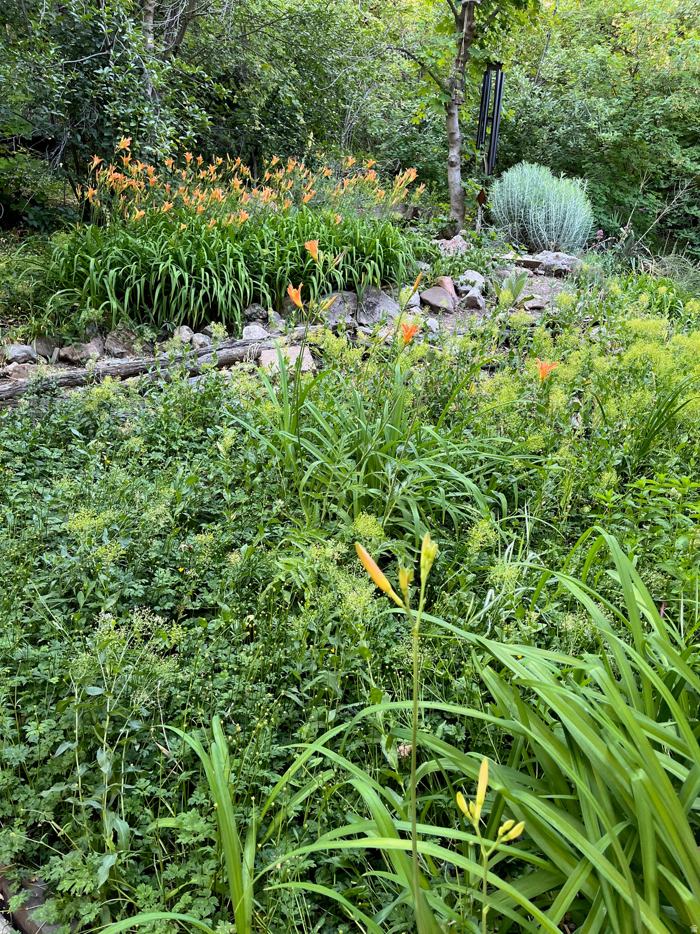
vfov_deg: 67.3
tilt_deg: -8.4
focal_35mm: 26
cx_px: 350
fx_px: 701
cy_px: 467
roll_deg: -4.4
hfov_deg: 53.1
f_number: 1.6
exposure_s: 1/113
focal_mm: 5.1
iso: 125
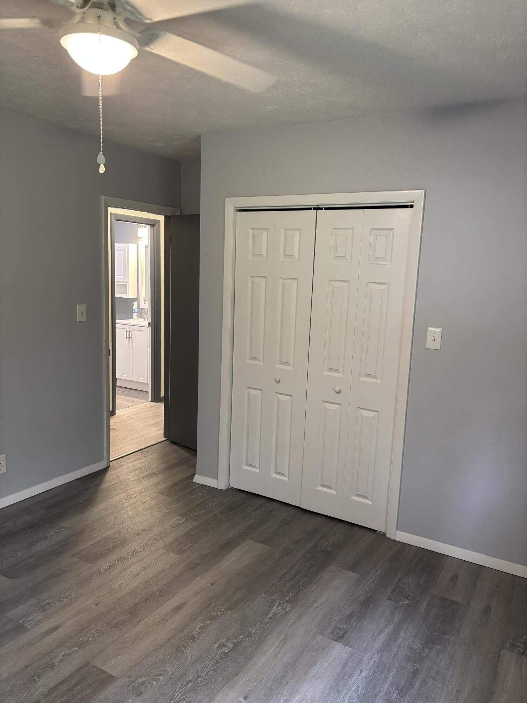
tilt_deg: -9.4
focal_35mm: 26
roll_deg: -2.5
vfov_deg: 67.3
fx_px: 528
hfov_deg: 53.1
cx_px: 264
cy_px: 352
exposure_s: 1/60
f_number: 1.6
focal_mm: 5.96
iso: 320
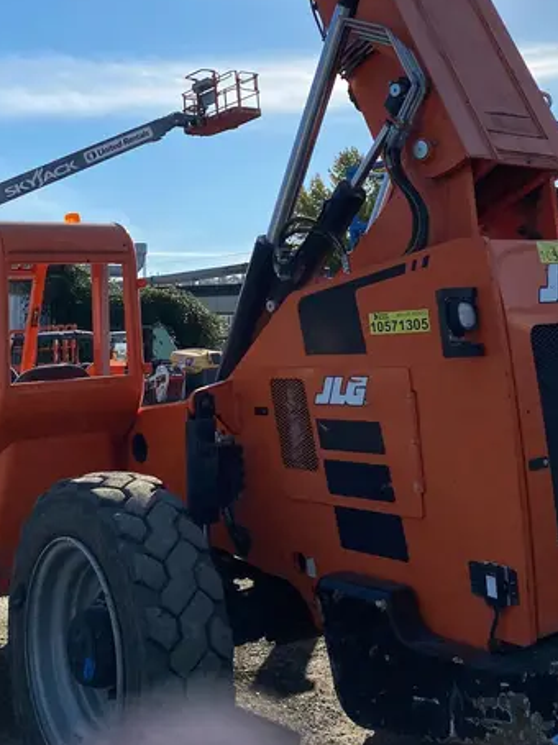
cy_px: 157
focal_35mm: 42
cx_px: 200
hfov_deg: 34.1
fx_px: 904
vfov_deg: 42.9
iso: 32
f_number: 1.8
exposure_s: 1/5495
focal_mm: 4.25
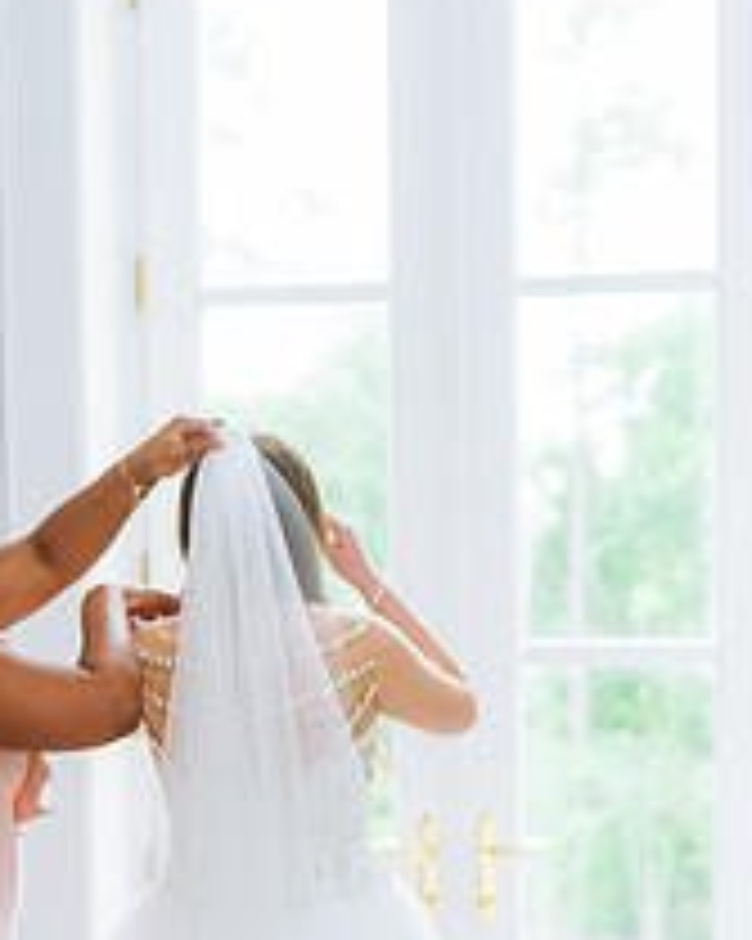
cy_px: 805
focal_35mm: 101
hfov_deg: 15.2
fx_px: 2812
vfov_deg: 18.7
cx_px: 234
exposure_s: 1/320
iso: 1000
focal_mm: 50
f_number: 3.2
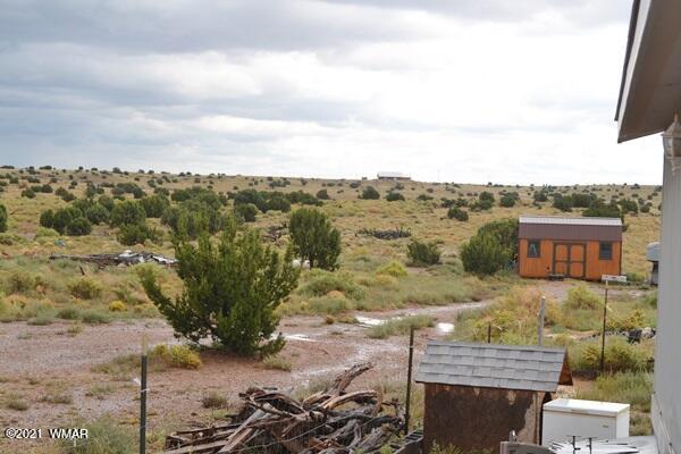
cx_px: 340
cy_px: 227
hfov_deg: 33.4
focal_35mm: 60
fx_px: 1135
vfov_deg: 22.6
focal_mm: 40
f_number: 7.1
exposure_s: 1/200
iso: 100
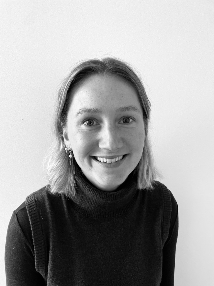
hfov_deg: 53.1
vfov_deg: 67.3
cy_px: 143
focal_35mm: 26
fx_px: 214
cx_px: 107
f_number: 1.6
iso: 125
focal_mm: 4.2
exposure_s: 1/80
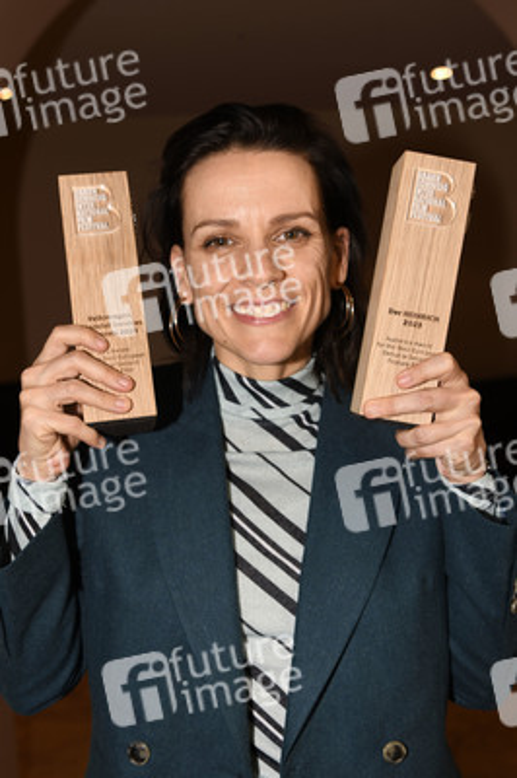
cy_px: 389
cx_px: 258
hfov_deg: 42.3
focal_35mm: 31
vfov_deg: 60.3
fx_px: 669
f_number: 3.5
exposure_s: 1/320
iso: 640
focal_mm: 31
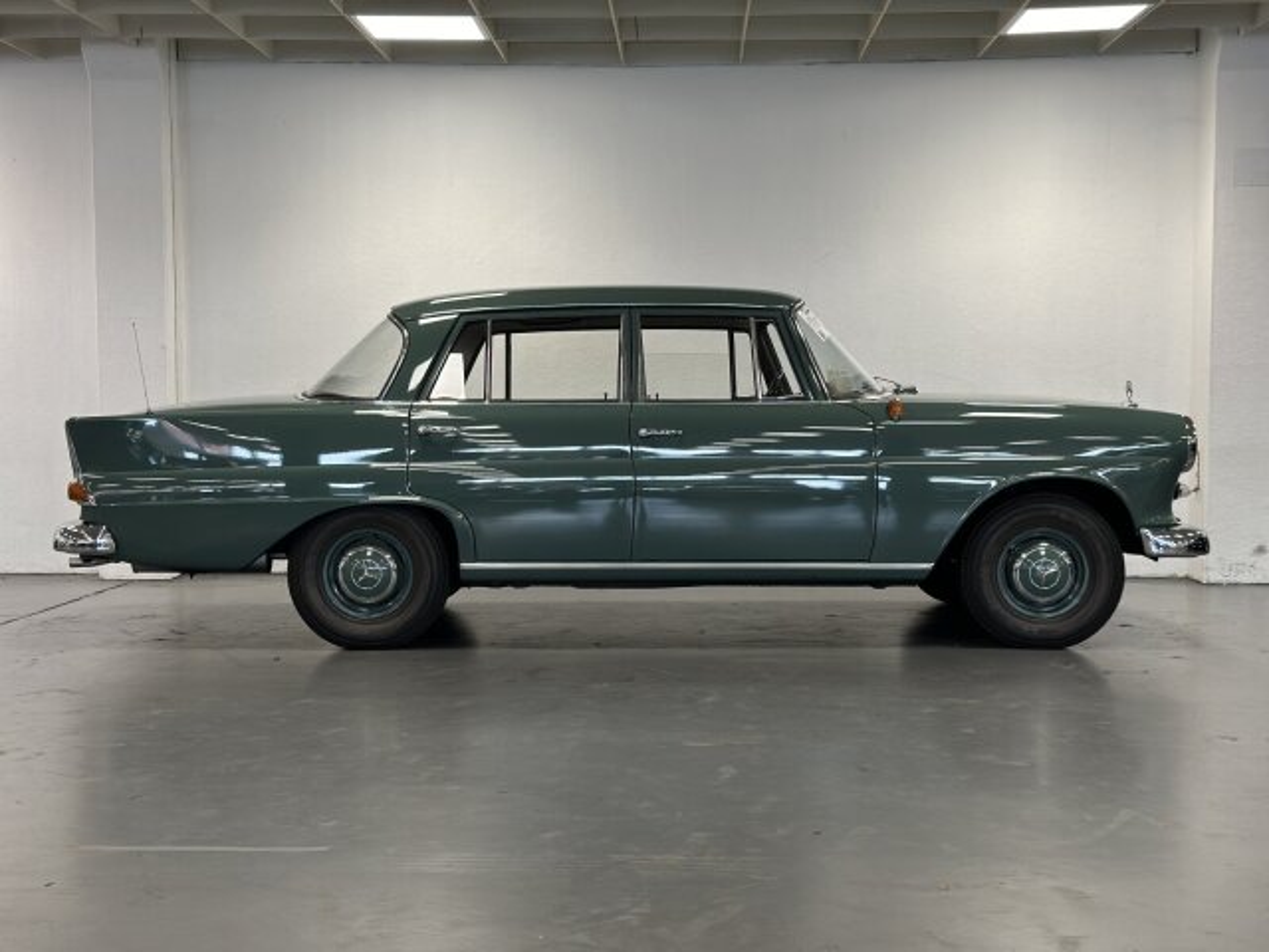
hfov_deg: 39.7
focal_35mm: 48
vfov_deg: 30.3
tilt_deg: -2.8
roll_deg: +0.0
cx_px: 634
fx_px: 1760
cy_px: 476
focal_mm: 6.86
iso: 125
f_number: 1.78
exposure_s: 1/79
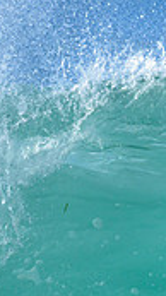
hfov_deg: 0.3
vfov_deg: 0.6
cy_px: 307
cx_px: 468
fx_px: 29557
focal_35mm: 3768
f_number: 6.3
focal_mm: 800
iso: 400
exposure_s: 1/2000
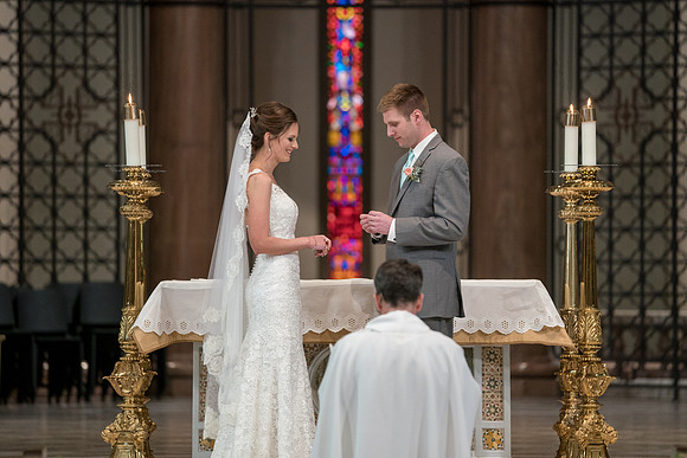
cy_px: 209
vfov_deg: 6.3
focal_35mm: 220
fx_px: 4194
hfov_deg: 9.4
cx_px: 333
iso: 2000
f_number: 2.8
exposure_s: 1/200
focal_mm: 200
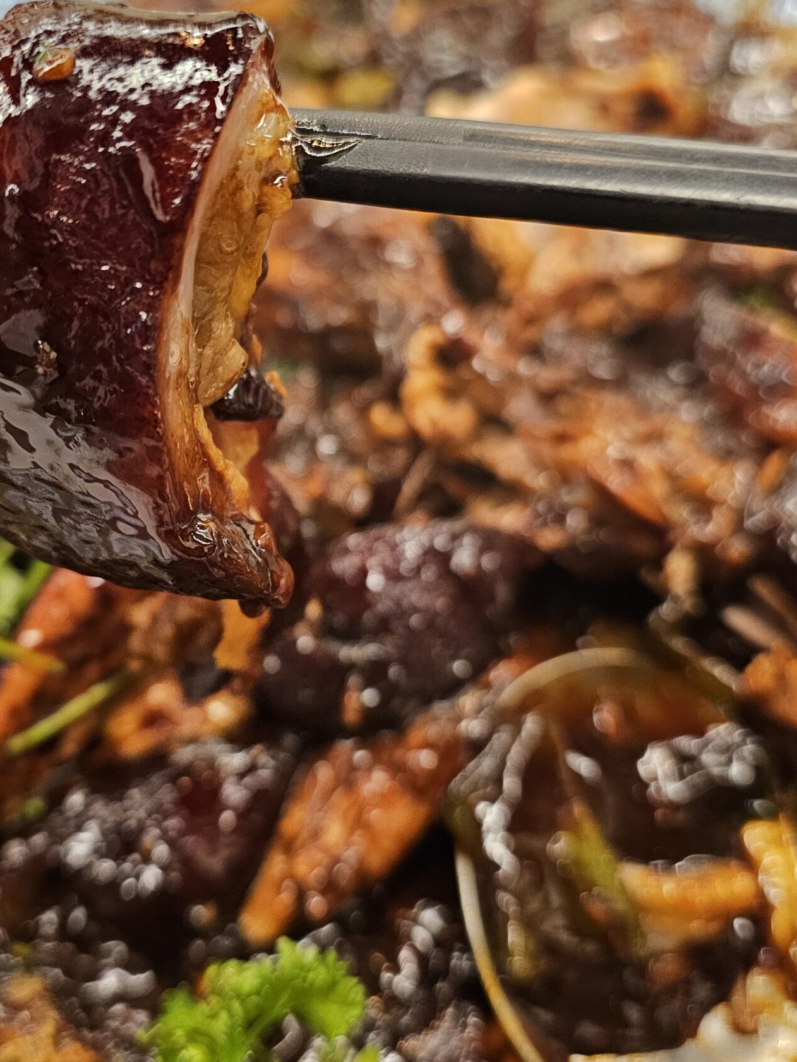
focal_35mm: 35
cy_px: 474
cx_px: 251
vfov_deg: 52.5
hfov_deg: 40.1
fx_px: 1074
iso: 640
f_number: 1.7
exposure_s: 1/120
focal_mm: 6.3
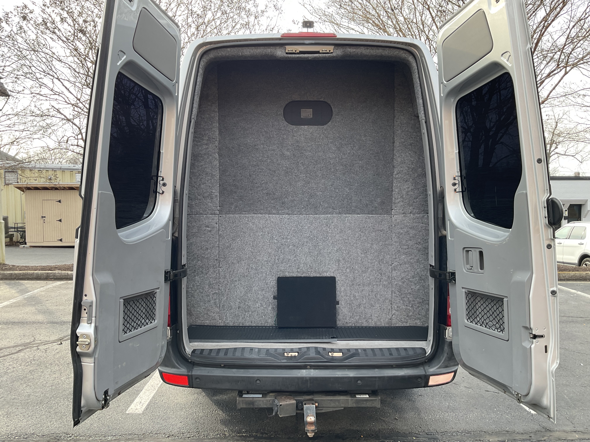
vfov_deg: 48.2
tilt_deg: -3.3
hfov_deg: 61.7
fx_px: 494
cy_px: 221
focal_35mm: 29
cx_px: 295
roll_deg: -0.3
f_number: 1.8
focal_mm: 3
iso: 20
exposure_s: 1/122
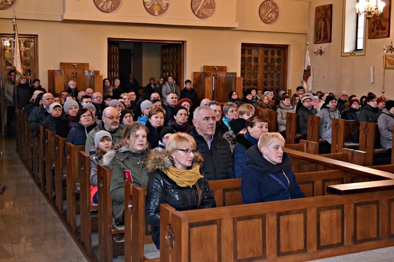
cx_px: 197
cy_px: 131
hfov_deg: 43.6
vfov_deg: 29.9
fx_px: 492
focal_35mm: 45
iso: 3200
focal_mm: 30
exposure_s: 1/60
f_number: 4.5
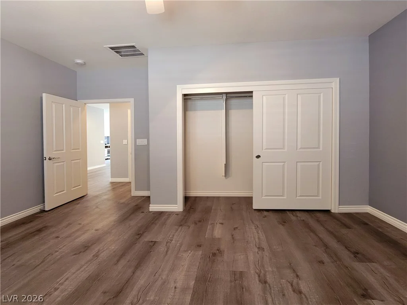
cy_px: 152
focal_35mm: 13
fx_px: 153
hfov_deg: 106.2
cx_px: 204
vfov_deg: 89.9
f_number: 2.2
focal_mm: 2.2
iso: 320
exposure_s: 1/30
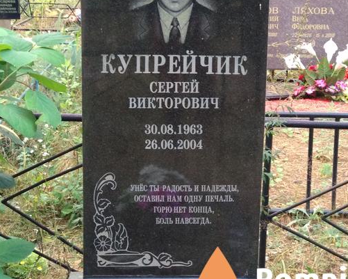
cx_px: 199
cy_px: 111
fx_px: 834
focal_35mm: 81
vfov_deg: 18.9
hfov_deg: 23.5
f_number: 2.6
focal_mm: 5.99
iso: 800
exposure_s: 1/40
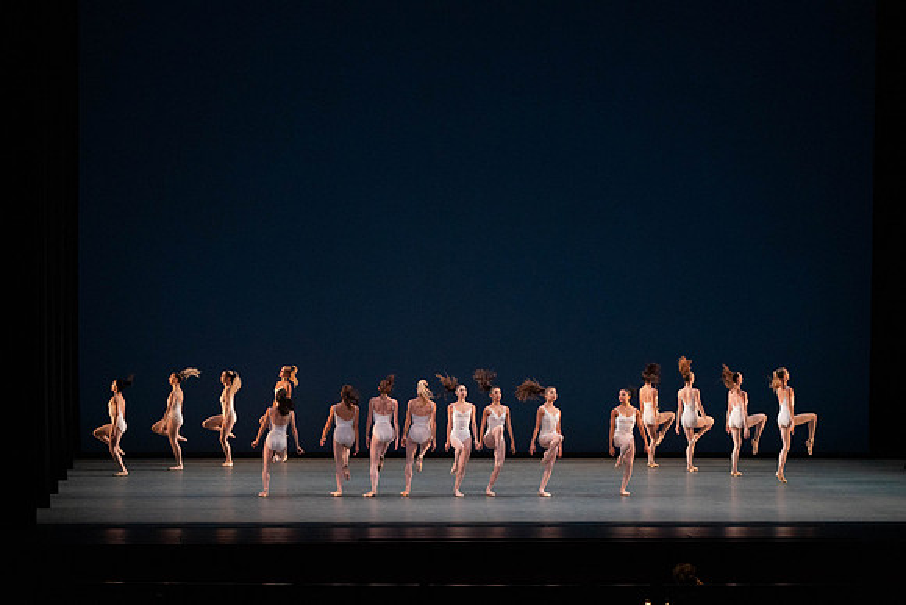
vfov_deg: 13.7
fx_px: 2517
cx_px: 453
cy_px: 302
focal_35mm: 100
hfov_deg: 20.4
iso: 5000
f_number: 7.1
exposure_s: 1/400
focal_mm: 100
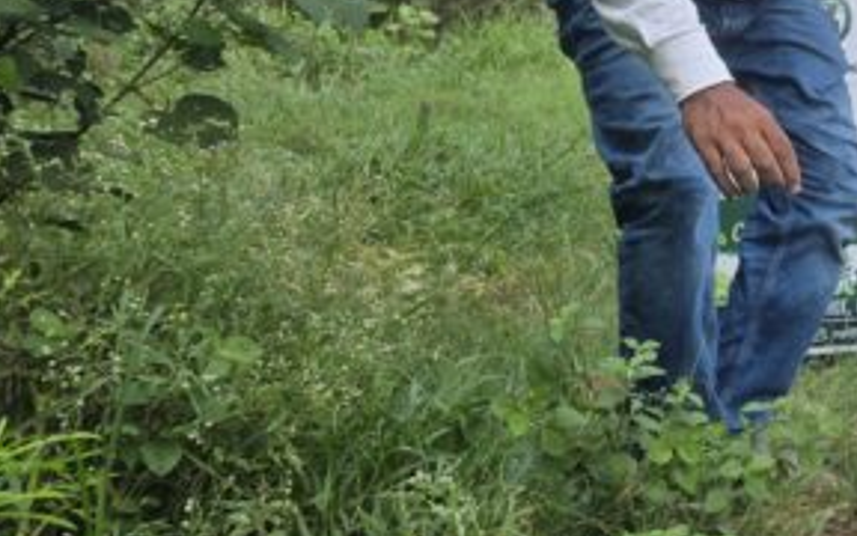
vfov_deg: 21.0
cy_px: 95
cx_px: 1053
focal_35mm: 61
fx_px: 1425
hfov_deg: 28.6
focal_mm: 6.3
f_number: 1.7
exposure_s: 1/2134
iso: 80
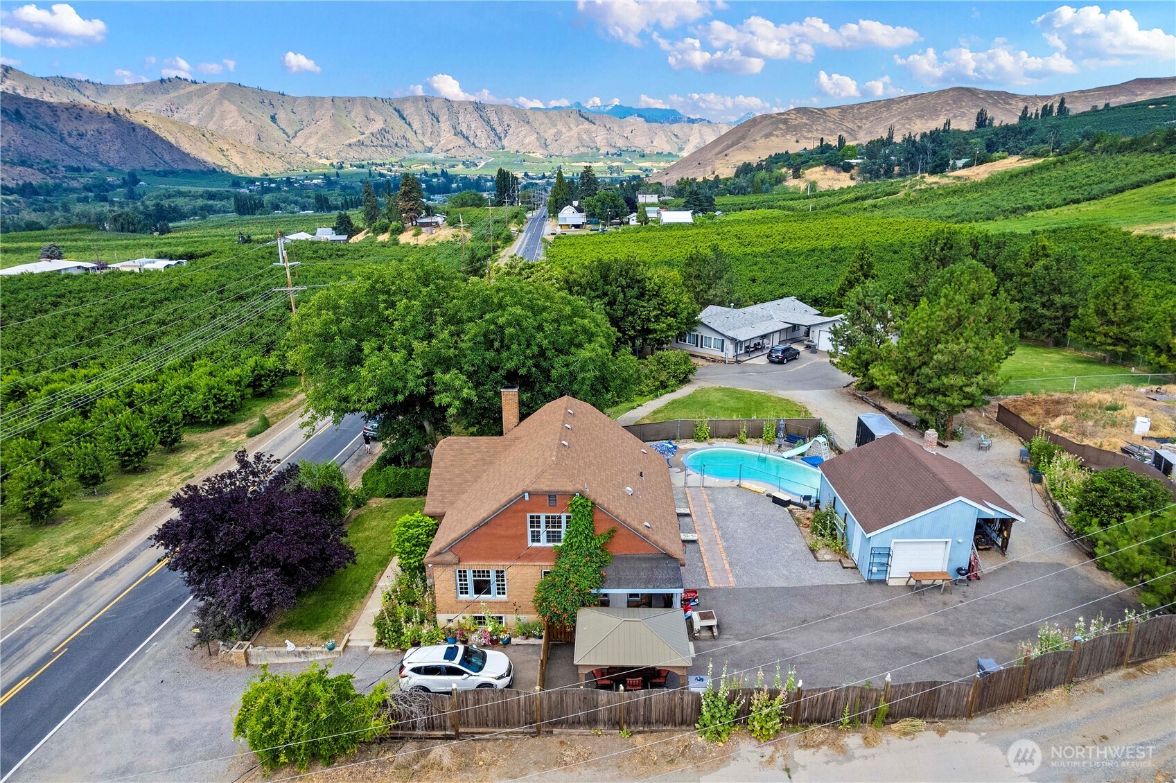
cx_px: 588
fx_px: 718
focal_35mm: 22
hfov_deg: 78.6
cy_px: 392
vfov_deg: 57.2
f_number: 2.8
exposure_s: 1/1500
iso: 200
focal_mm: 8.38
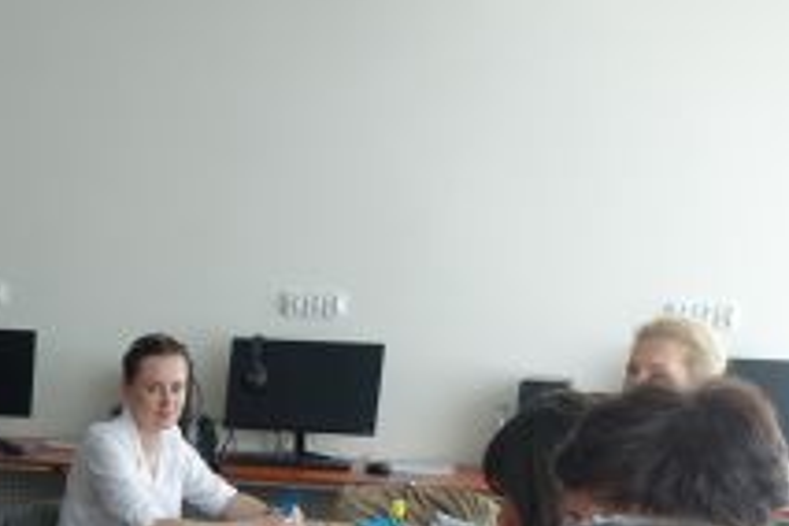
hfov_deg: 26.1
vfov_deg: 17.3
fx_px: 1578
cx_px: -59
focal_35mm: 72
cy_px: 761
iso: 125
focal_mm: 8.8
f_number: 2.8
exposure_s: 1/40
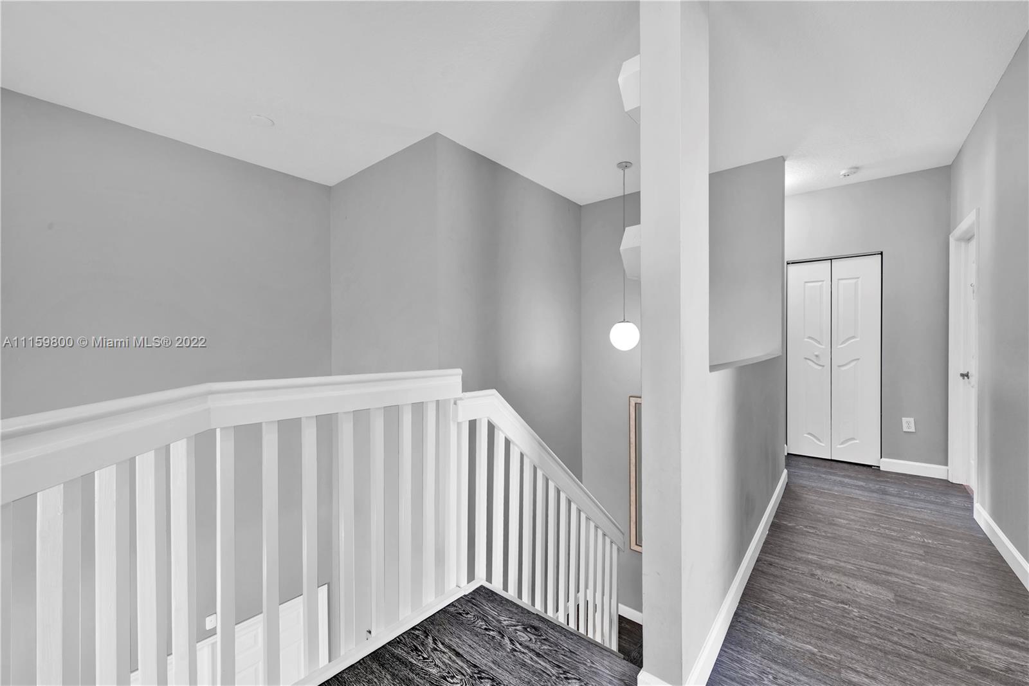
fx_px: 400
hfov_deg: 104.3
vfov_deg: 81.2
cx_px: 514
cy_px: 343
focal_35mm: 14
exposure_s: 1/1.25
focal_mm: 14
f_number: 11
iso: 100
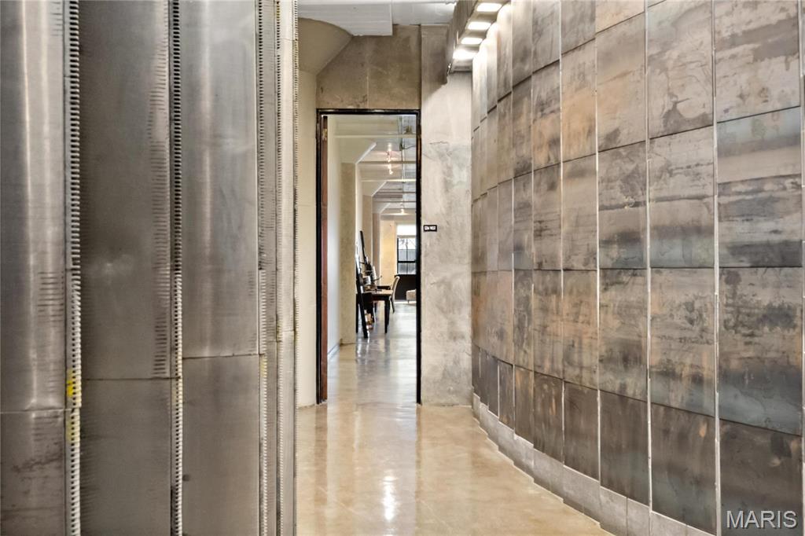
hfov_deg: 53.1
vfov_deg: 36.8
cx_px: 402
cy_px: 268
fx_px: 805
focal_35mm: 36
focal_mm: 18
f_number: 8
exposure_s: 1/1.67
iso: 1600
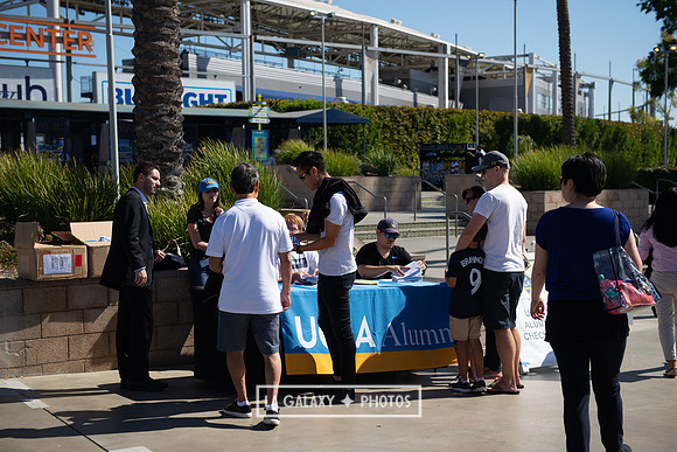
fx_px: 1034
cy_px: 226
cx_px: 338
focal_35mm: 55
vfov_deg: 24.6
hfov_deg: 36.2
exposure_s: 1/2500
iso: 200
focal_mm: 55
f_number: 4
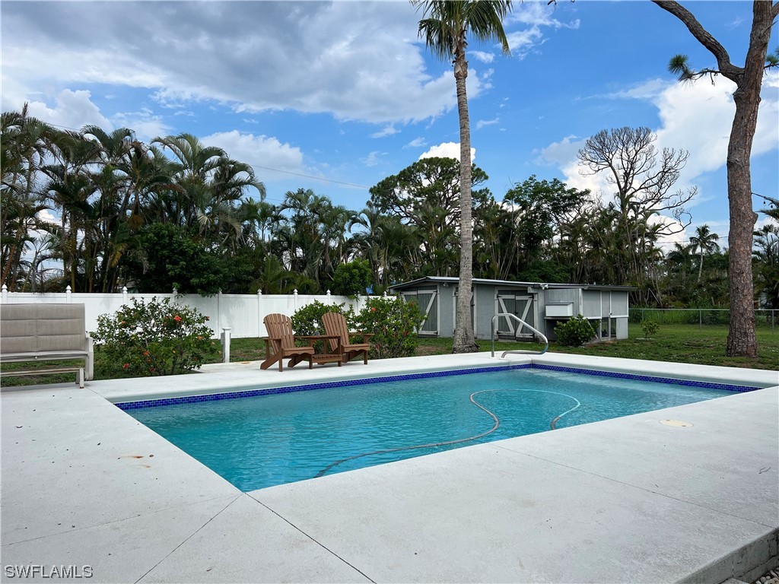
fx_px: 585
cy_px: 292
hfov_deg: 67.3
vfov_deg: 53.1
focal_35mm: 26
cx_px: 390
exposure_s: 1/3704
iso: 50
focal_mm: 5.7
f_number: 1.5
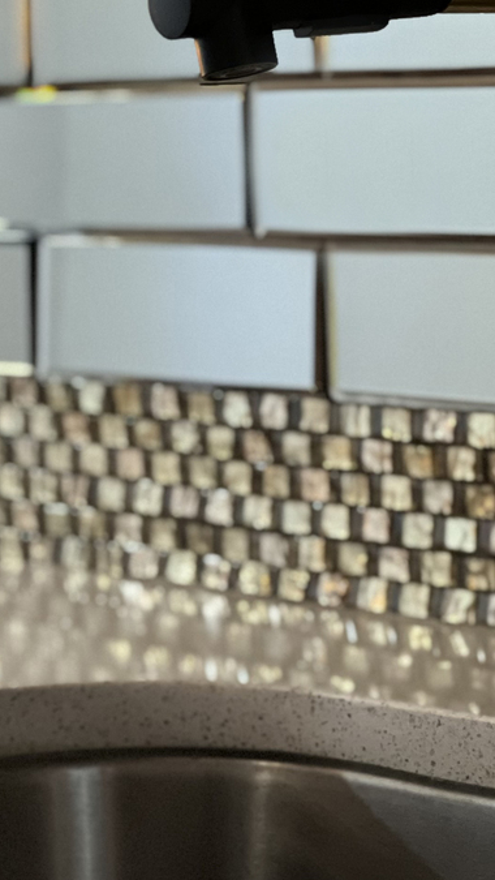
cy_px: 450
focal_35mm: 179
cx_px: 122
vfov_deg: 12.0
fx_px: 4174
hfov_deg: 6.8
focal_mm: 9
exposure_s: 1/15
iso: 500
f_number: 2.8
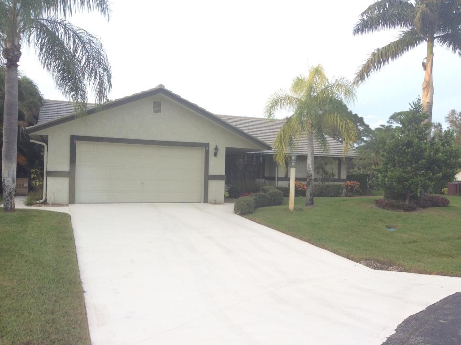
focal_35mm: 32
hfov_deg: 56.9
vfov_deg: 44.1
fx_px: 426
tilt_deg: -0.5
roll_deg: -0.9
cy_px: 172
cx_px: 230
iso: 32
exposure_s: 1/120
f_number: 2.4
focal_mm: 3.3
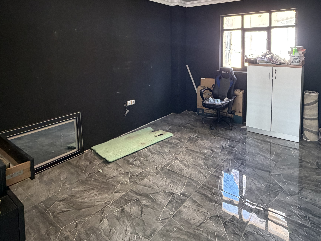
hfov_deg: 73.4
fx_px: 213
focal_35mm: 23
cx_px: 187
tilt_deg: -4.2
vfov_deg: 56.2
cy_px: 63
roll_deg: +0.6
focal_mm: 2.22
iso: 400
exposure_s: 1/60
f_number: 2.2
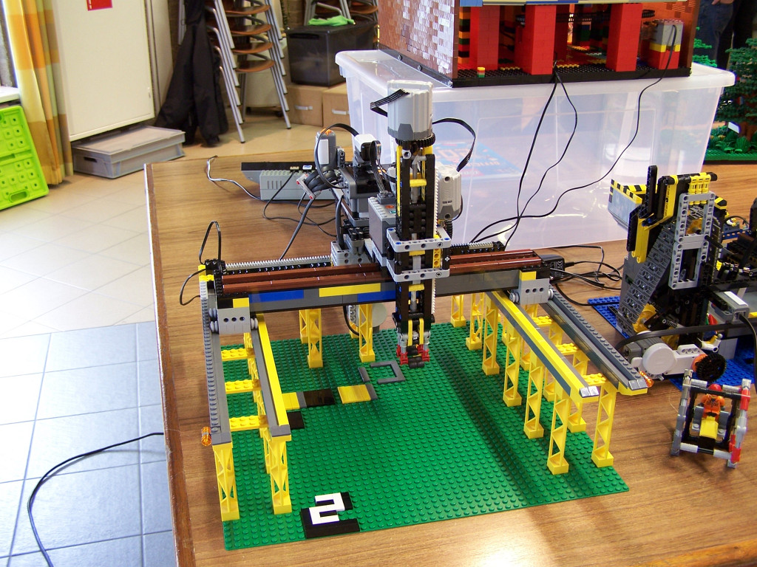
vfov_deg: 37.7
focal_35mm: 38
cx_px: 378
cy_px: 284
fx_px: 831
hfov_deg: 49.0
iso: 80
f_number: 2.8
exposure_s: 1/6
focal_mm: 6.3
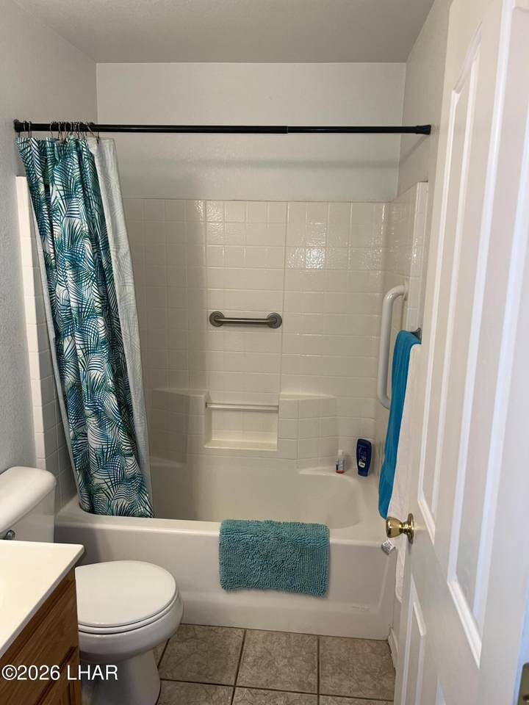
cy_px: 352
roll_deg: -0.6
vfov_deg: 67.3
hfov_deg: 53.1
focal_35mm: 26
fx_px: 530
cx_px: 264
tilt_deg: -11.5
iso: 32
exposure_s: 1/36
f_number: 1.5
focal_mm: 5.7
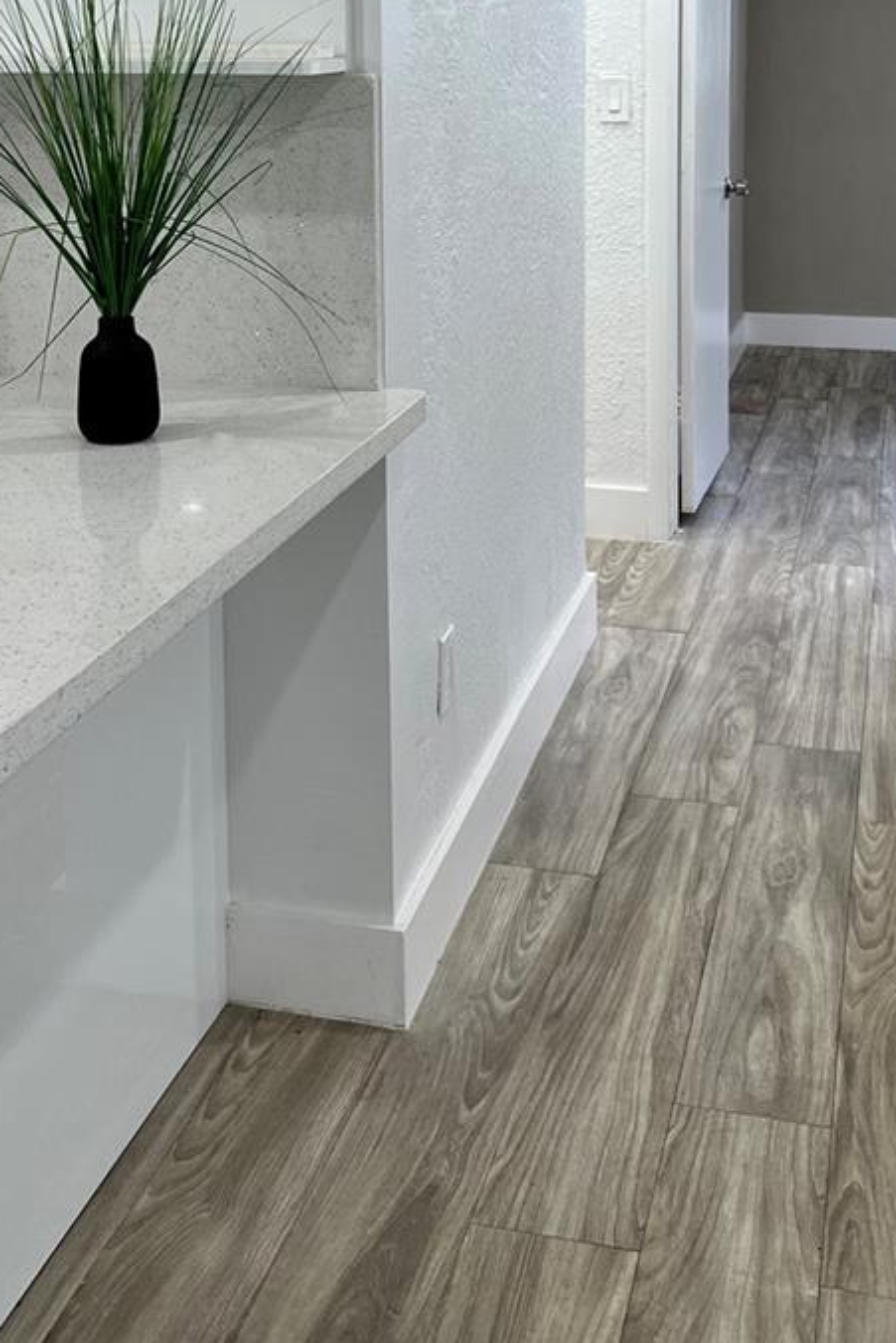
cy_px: 185
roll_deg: +0.9
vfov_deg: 38.8
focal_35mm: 48
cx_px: 419
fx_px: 1791
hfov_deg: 28.1
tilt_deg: -4.8
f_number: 1.5
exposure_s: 1/120
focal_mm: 5.7
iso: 64
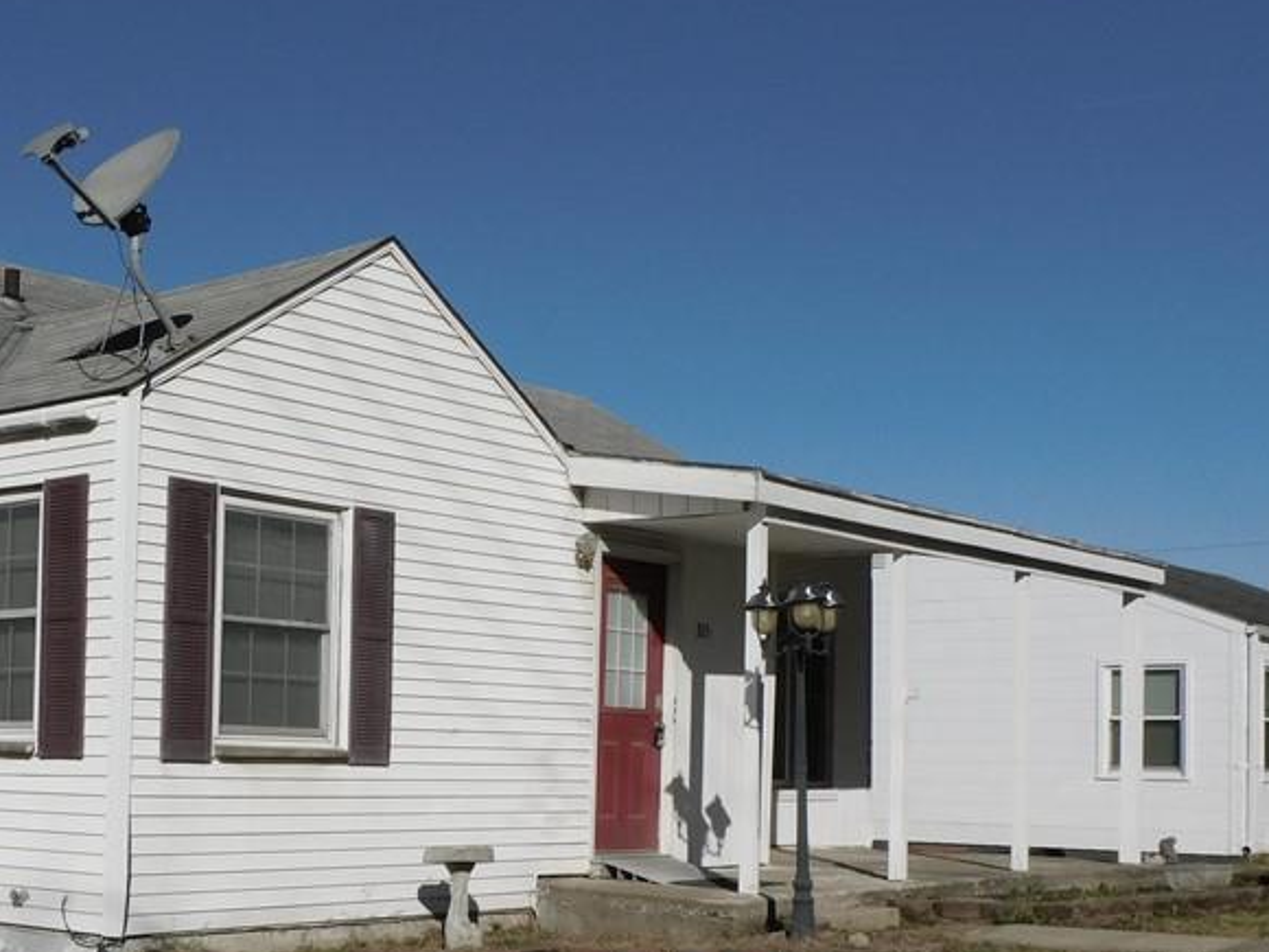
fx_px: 1943
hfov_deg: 35.2
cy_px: 670
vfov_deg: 27.3
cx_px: 278
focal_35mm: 53
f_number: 5.6
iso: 125
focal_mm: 5.4
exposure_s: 1/1250
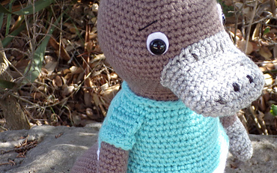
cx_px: 162
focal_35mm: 77
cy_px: 122
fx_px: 581
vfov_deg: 16.9
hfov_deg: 26.8
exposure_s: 1/75
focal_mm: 7.6
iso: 80
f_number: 3.4
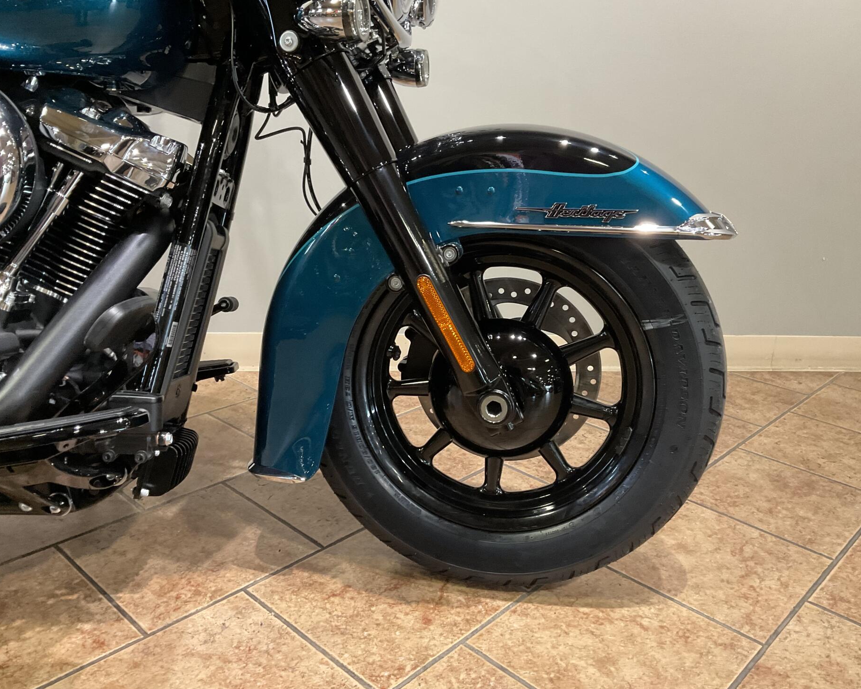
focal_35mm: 31
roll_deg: -3.4
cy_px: 344
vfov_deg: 47.1
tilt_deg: -19.1
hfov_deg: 57.2
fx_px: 790
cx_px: 443
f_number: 1.8
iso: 160
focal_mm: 3
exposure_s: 1/60
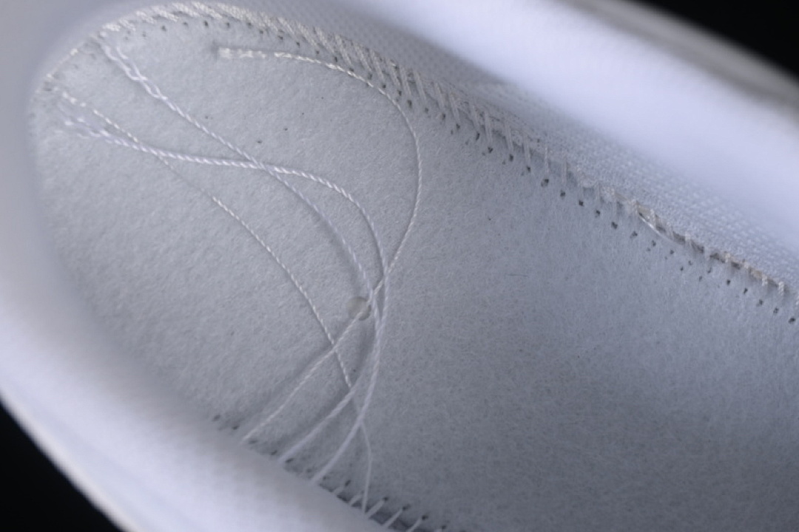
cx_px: 400
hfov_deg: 27.0
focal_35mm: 75
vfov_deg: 18.2
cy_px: 266
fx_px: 1664
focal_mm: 50
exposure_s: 1/100
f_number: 7.1
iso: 160
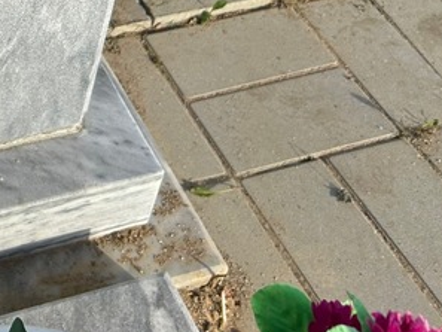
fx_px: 894
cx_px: -107
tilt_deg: -40.7
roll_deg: -0.2
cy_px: -58
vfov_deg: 19.8
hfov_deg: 24.7
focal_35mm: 70
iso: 50
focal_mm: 5.7
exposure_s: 1/2632
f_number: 1.5
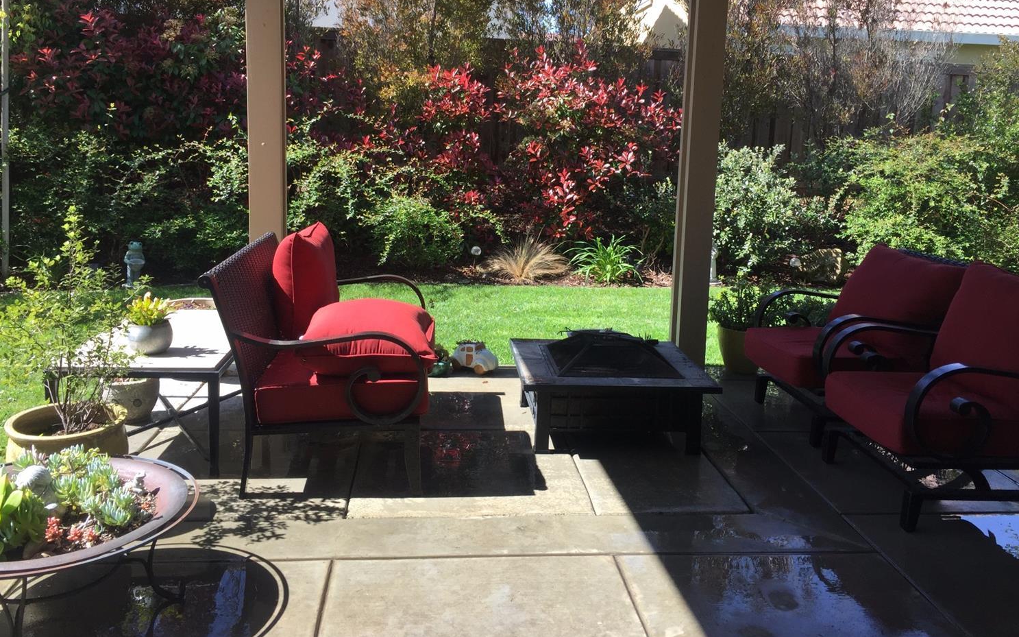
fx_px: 861
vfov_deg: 40.5
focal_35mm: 31
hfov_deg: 61.2
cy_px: 284
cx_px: 513
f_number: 2.2
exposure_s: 1/476
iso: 32
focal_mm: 4.15
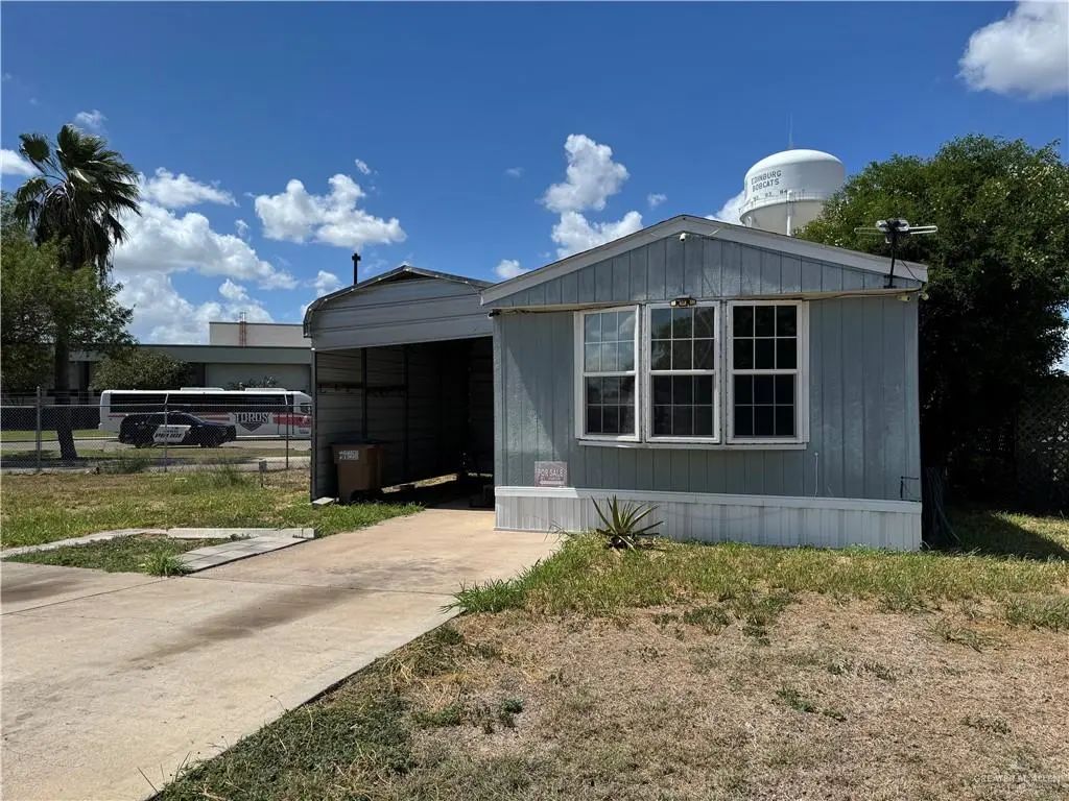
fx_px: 741
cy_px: 400
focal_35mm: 24
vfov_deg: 56.8
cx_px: 534
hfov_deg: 71.6
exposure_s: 1/7092
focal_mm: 6.76
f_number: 1.78
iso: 80
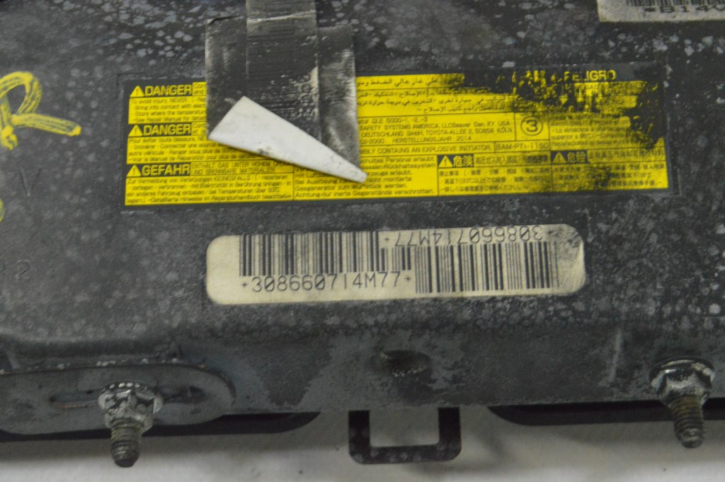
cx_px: 362
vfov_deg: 16.5
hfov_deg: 24.6
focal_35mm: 82
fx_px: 1660
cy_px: 241
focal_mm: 55
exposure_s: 1/15
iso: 6400
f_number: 20
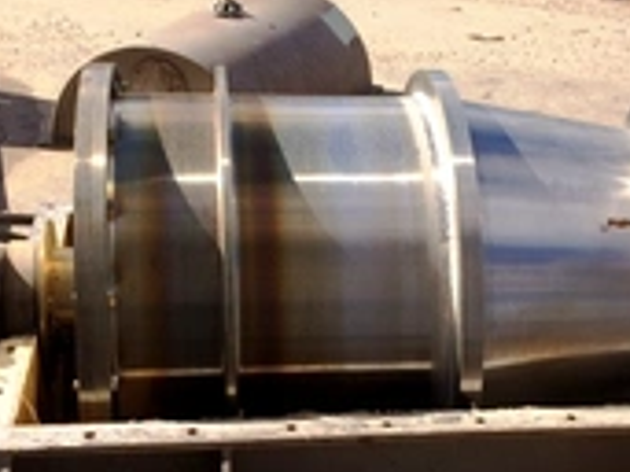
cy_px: 332
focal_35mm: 68
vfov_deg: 21.5
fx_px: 1237
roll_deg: -1.9
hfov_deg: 28.4
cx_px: 431
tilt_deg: -25.3
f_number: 2.2
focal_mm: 4.15
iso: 32
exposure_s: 1/2053
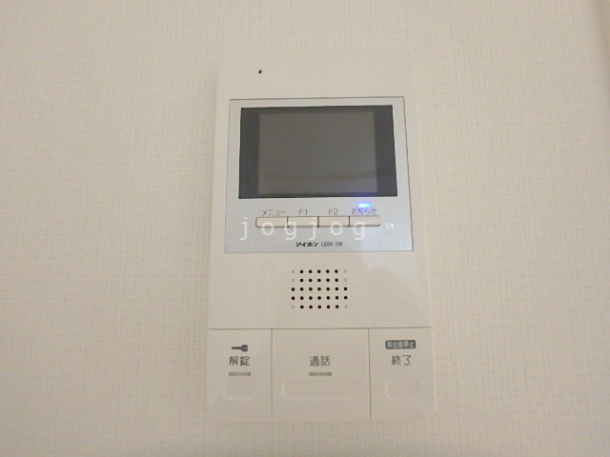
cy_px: 228
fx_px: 370
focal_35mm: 21
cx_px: 305
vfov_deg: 63.4
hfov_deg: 79.0
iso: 800
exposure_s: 1/20
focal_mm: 3.7
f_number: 3.5
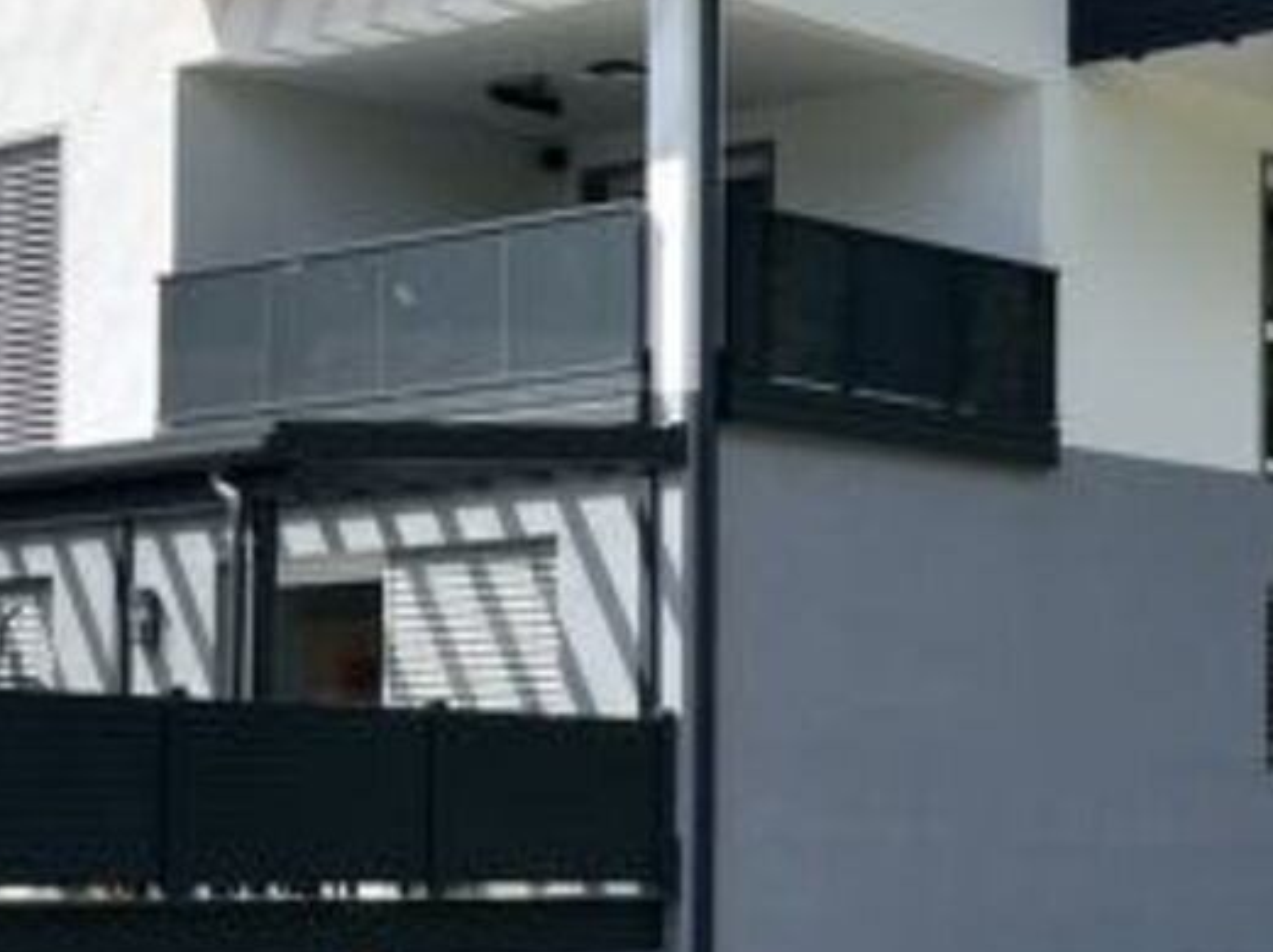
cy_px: 614
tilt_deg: +3.0
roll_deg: +0.4
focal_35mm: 96
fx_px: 3528
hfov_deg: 20.2
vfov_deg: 15.4
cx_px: 1058
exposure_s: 1/2101
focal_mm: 5.1
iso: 50
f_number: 1.6
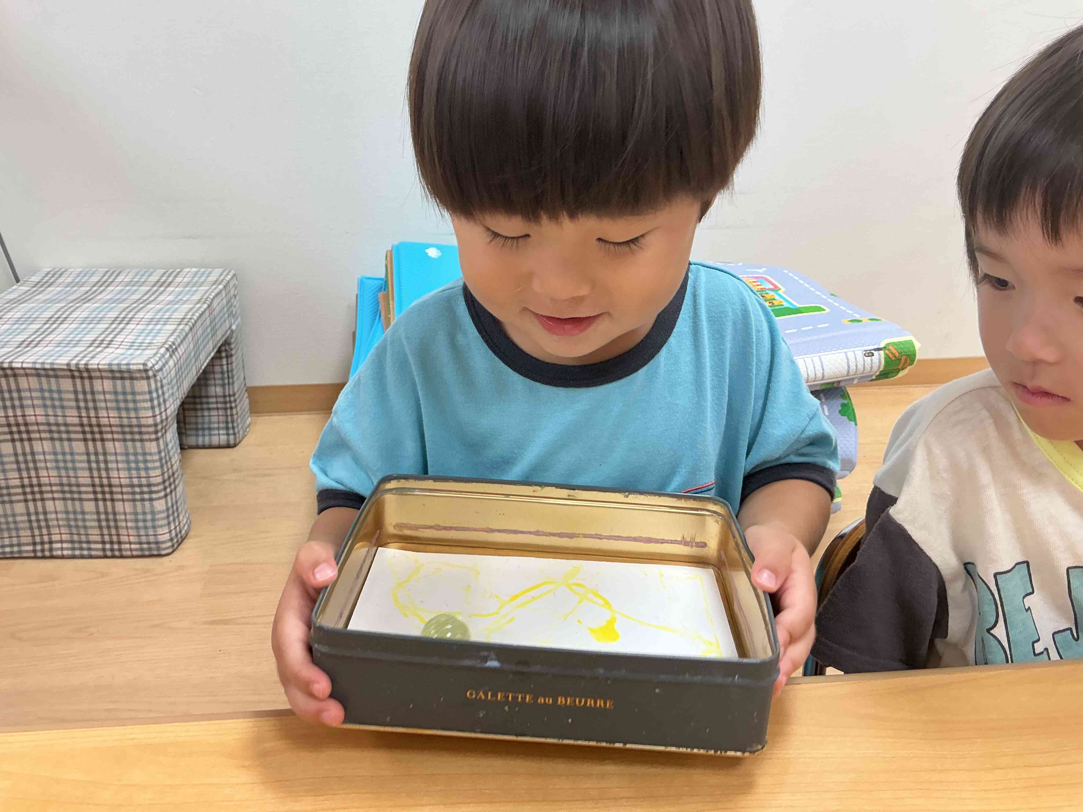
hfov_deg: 61.7
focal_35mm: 29
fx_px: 907
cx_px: 542
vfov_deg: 48.2
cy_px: 406
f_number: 1.8
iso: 64
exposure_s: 1/120
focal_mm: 3
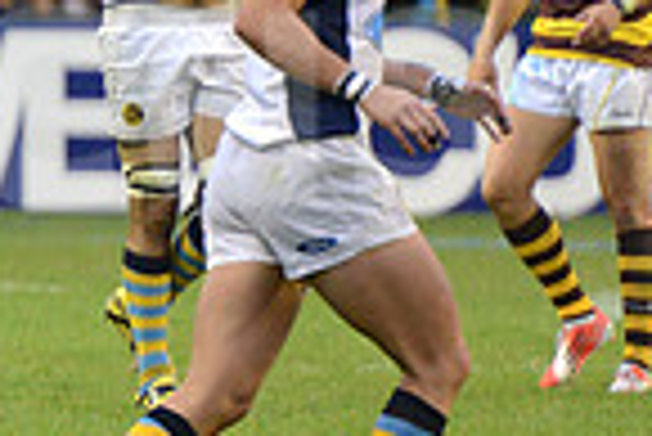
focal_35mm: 1082
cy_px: 56
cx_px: -625
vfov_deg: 1.3
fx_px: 19616
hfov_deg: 1.9
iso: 2500
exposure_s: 1/500
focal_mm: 270
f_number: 4
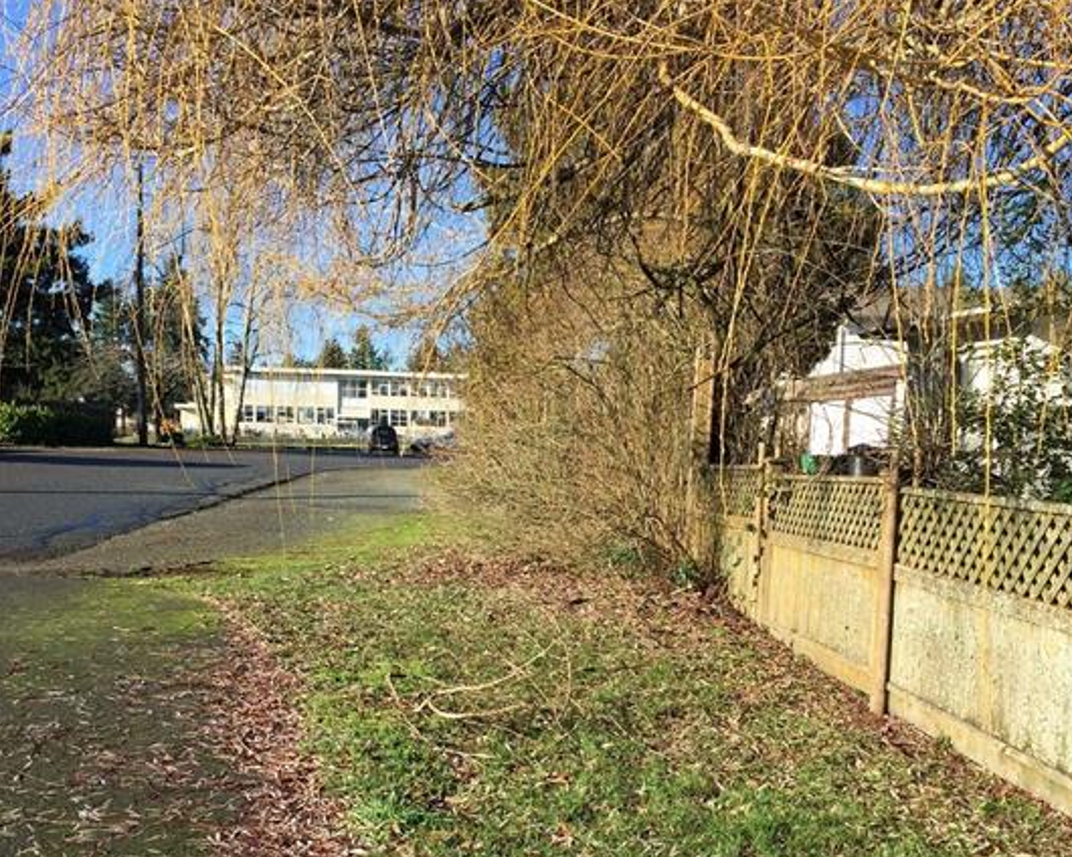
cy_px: 610
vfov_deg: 35.9
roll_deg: -0.8
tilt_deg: -4.5
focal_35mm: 41
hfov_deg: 44.8
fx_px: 1301
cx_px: 518
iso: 32
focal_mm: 4.15
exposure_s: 1/920
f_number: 2.2
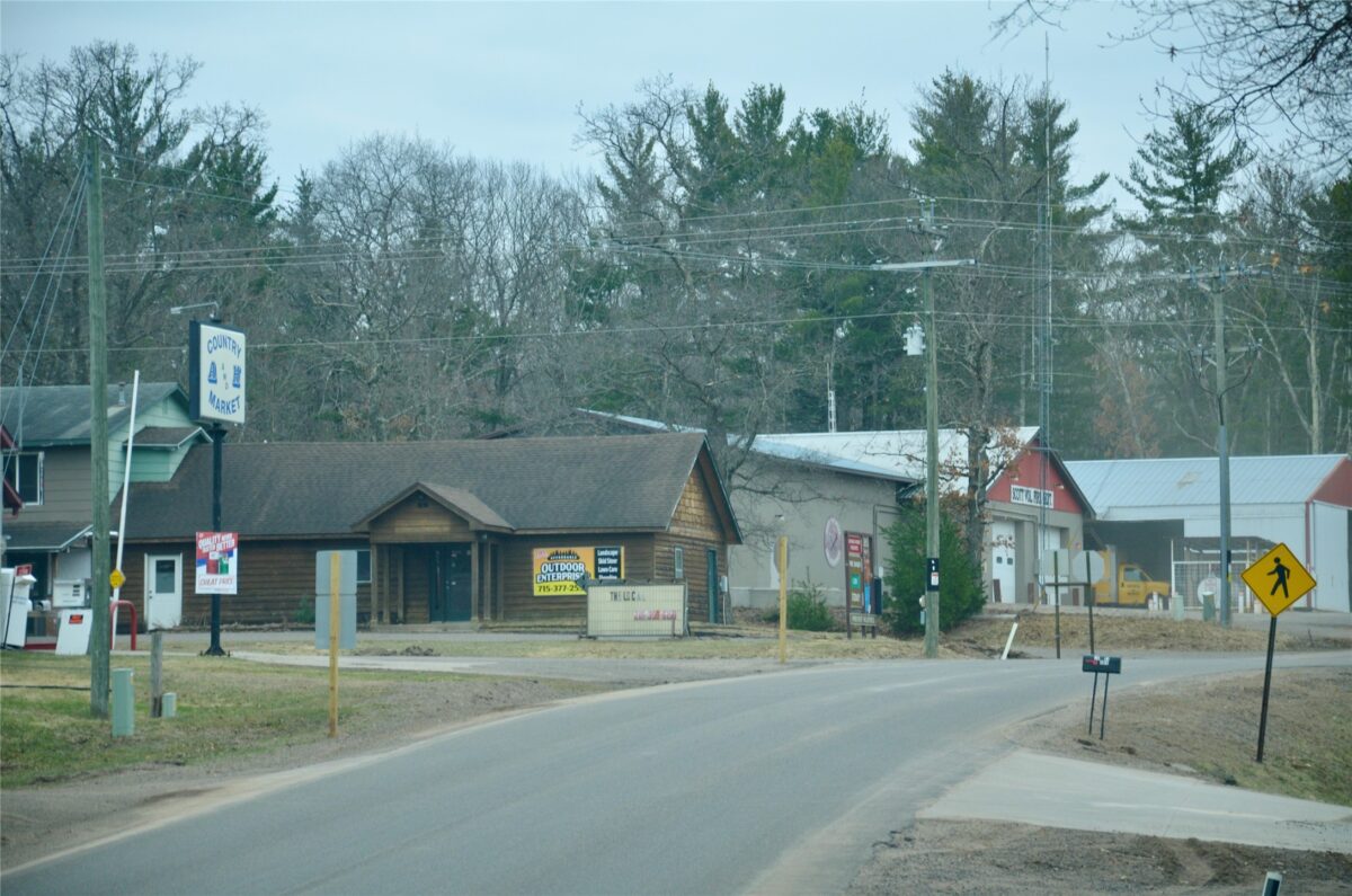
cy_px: 448
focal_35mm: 158
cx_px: 676
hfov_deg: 13.1
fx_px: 5903
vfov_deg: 8.7
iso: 400
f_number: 5.6
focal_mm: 105
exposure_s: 1/125
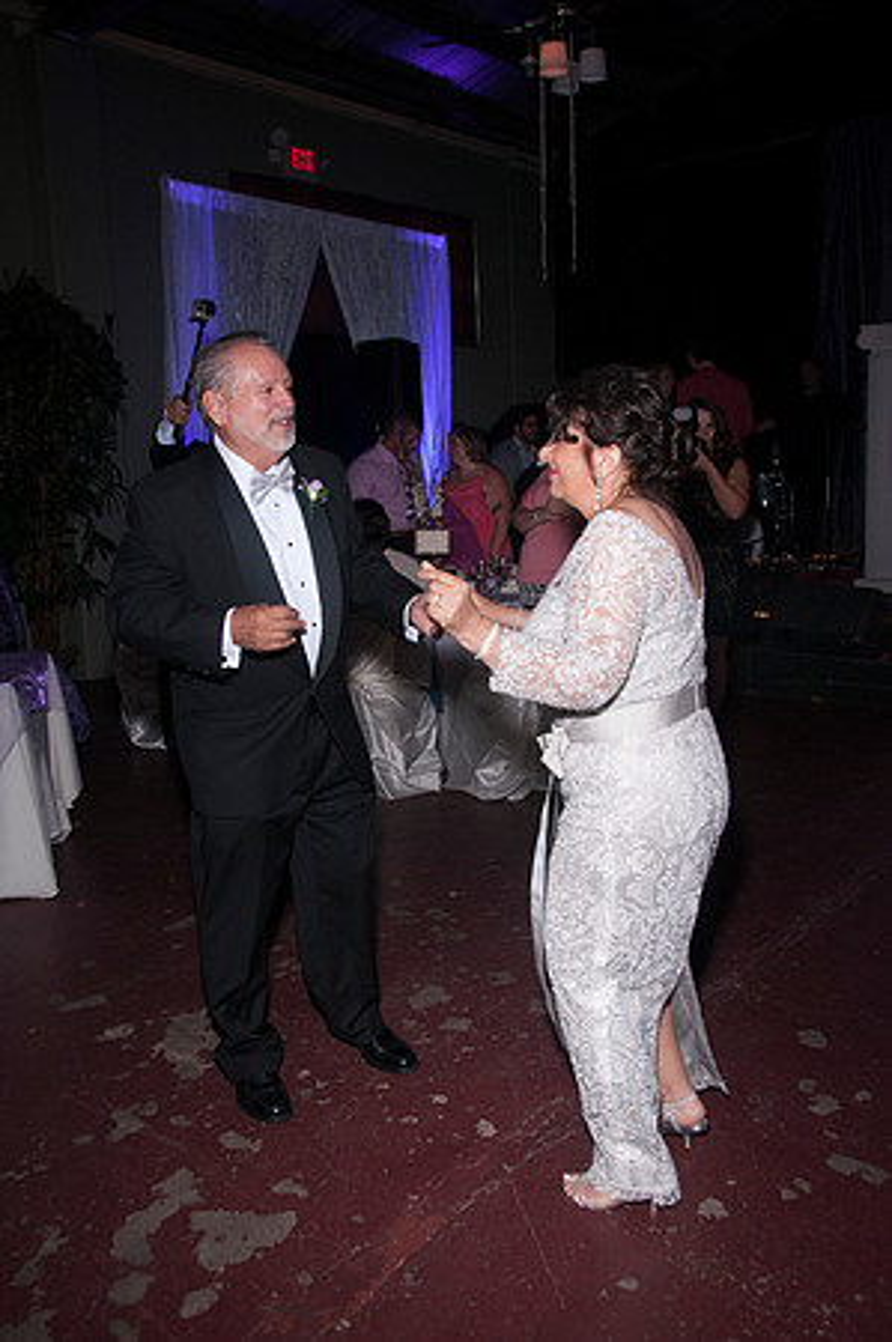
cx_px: 446
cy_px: 671
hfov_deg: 43.5
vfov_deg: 62.0
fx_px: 1117
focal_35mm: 30
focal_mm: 20
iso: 400
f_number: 5.6
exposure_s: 1/60
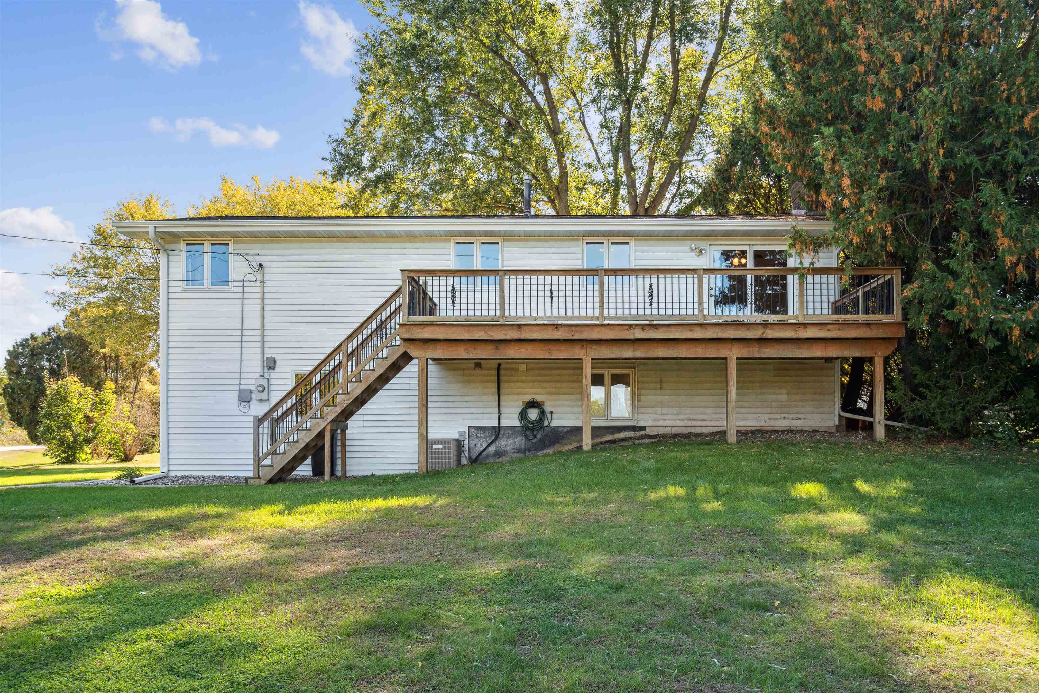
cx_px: 520
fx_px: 866
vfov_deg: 43.6
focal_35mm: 30
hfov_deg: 61.9
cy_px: 346
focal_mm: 30
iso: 800
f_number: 10
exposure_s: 1/250
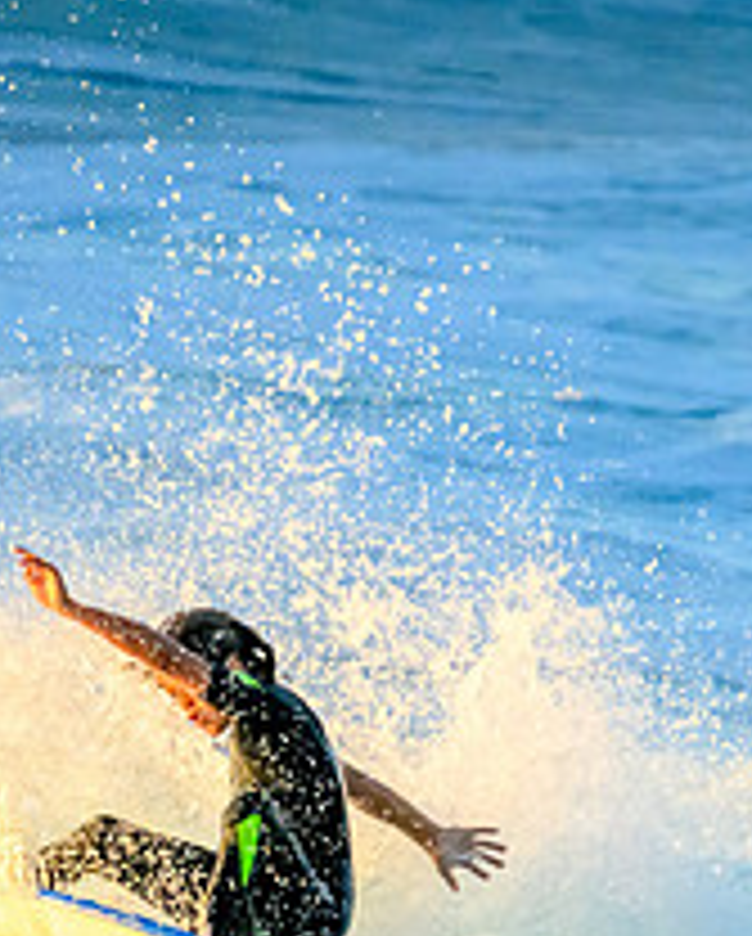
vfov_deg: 0.8
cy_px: 968
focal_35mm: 2431
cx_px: 266
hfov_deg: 0.6
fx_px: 67483
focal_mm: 800
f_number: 11
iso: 5600
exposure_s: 1/2000
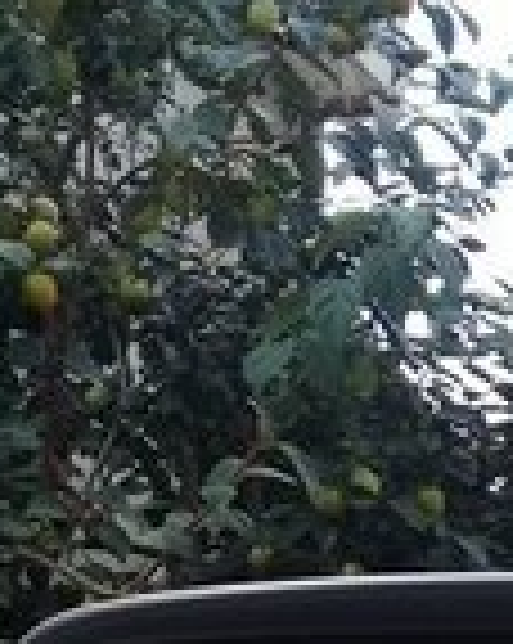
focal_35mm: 105
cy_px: 1112
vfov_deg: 15.9
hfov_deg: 14.4
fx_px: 1997
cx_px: 536
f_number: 2.2
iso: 50
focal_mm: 3.3
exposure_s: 1/563
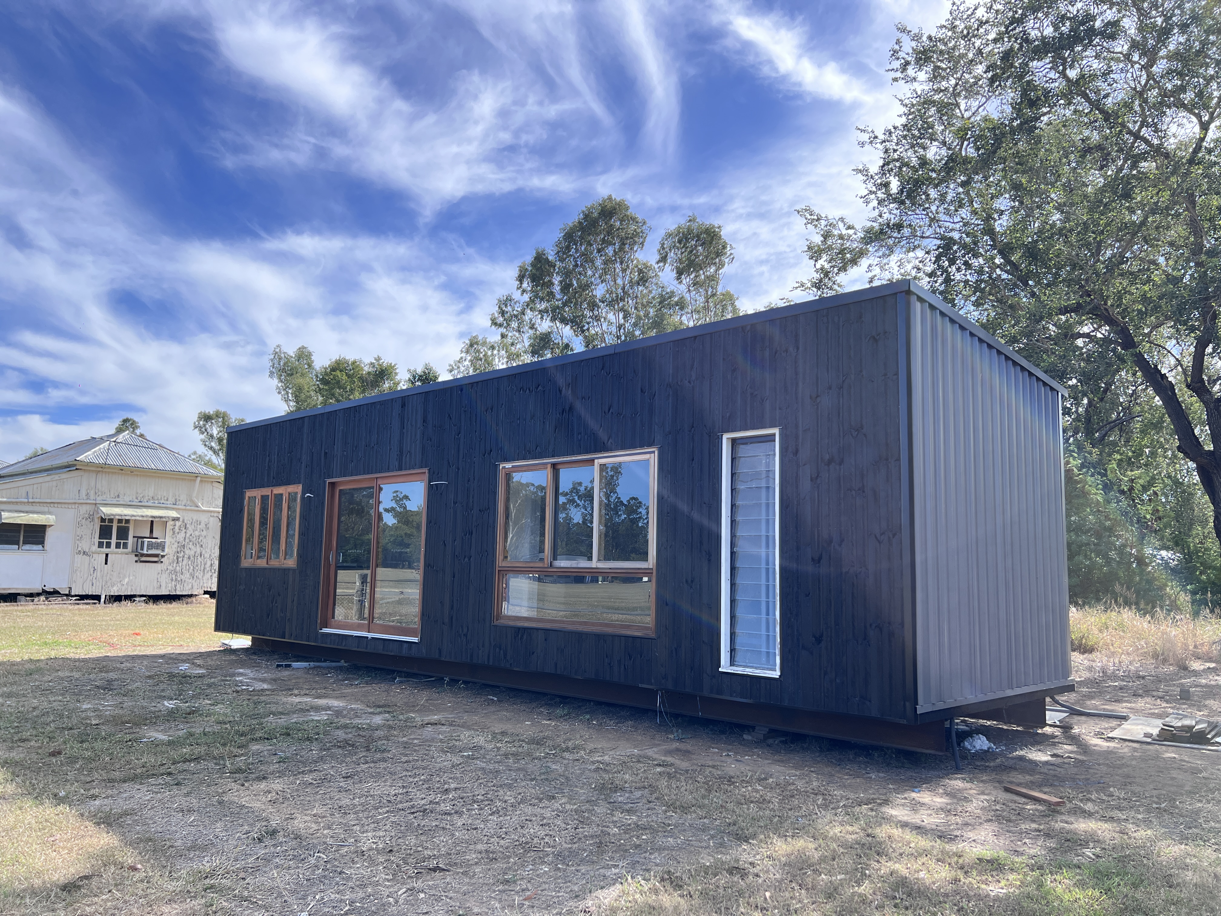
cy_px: 458
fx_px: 917
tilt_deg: +6.1
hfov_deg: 67.3
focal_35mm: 26
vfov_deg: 53.1
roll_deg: -1.2
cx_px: 610
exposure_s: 1/1553
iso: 50
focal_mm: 5.7
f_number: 1.5
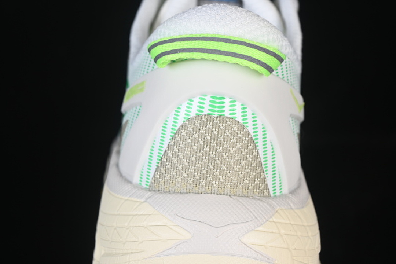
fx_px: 825
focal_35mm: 75
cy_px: 132
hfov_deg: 27.0
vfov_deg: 18.2
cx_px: 198
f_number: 7.1
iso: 160
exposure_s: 1/80
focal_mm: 50
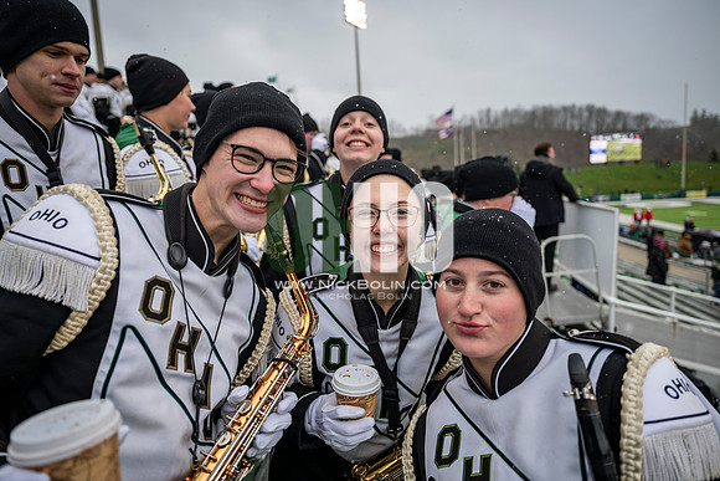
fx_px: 480
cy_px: 240
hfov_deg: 73.7
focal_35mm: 24
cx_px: 360
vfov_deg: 53.2
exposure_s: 1/500
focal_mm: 24
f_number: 2.8
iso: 160
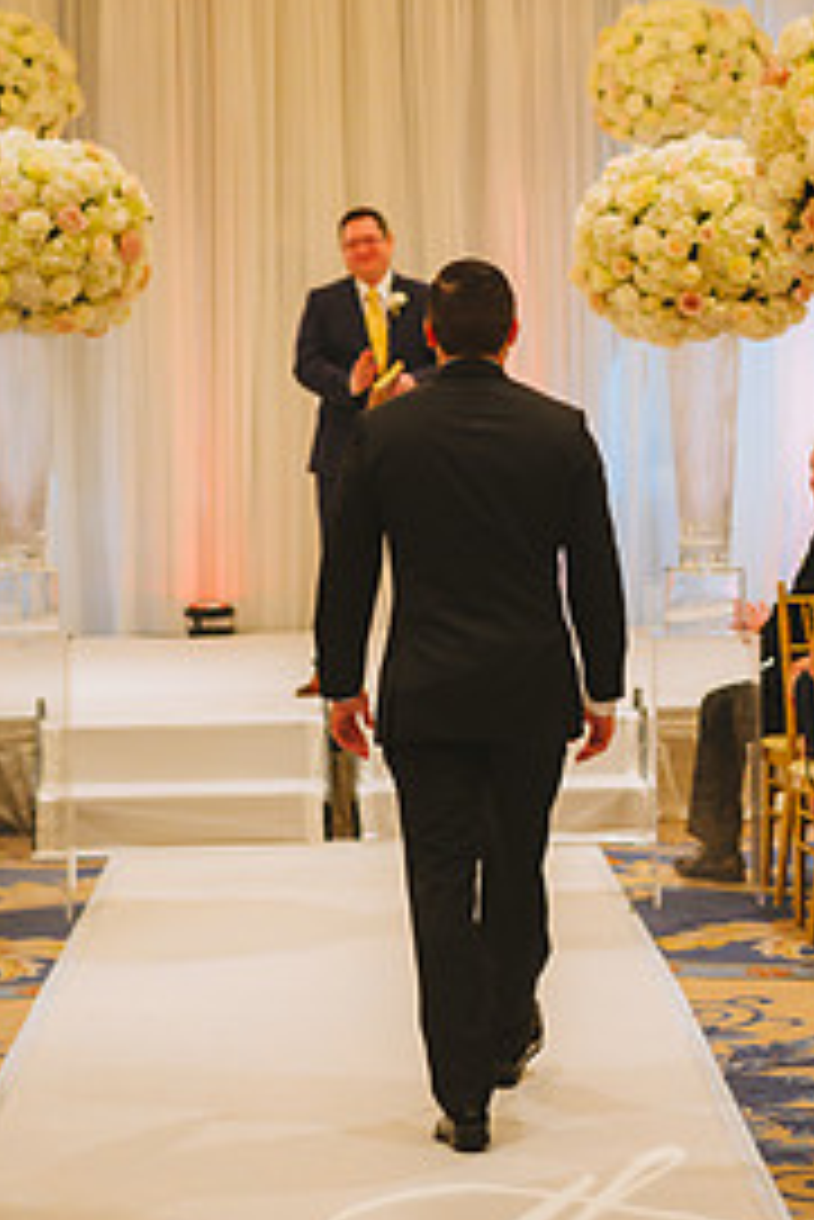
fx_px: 3929
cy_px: 450
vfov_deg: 17.6
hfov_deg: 11.8
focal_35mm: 116
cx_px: 551
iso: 2500
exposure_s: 1/250
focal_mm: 70
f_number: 2.8
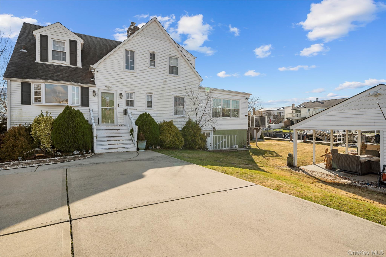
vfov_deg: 64.5
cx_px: 193
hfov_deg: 86.9
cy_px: 128
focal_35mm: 19
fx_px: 204
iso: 100
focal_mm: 19
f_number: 8
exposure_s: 1/160
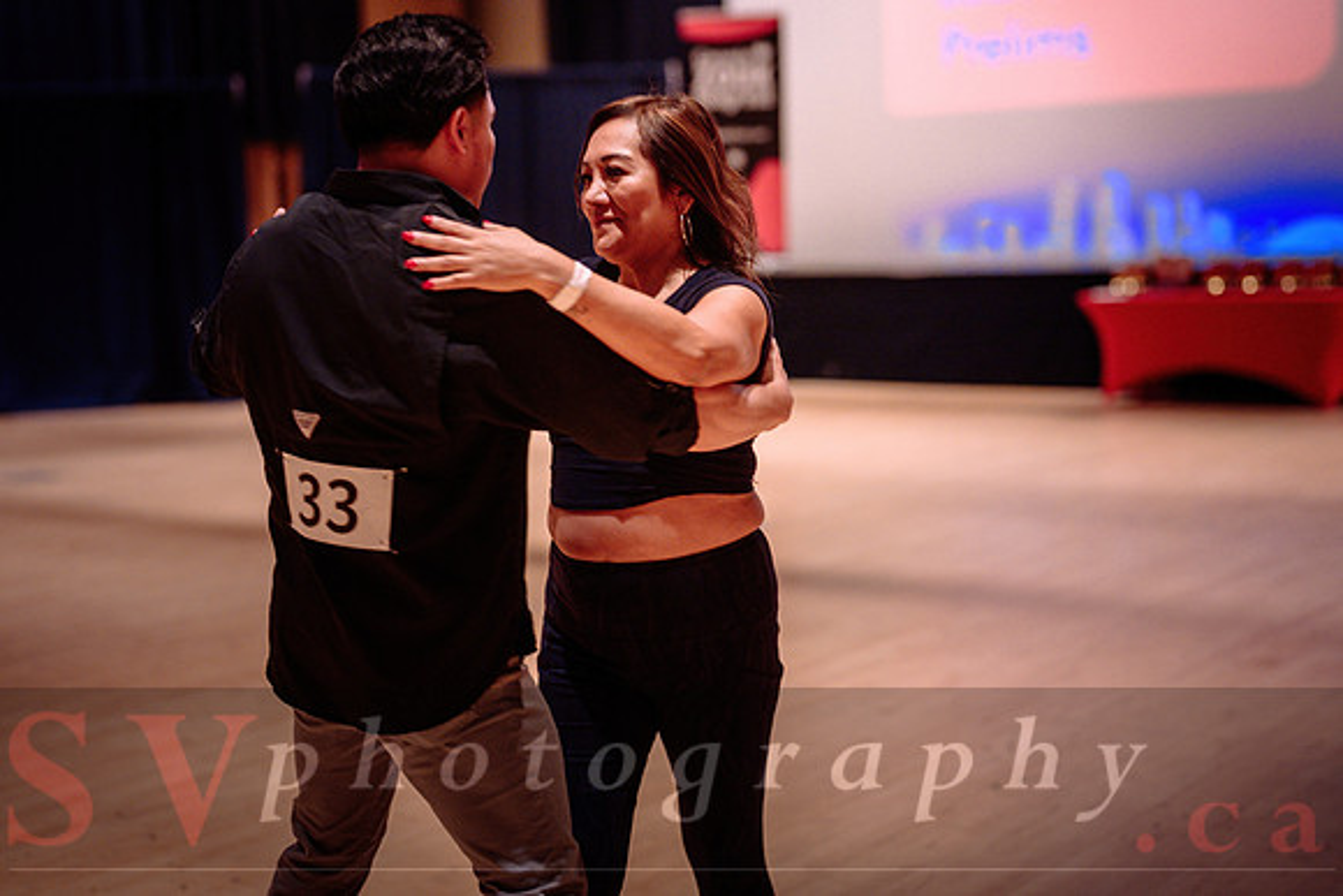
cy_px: 376
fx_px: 2165
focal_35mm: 58
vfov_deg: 23.4
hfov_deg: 34.5
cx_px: 671
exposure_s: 1/200
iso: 1600
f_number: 1.4
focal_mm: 50
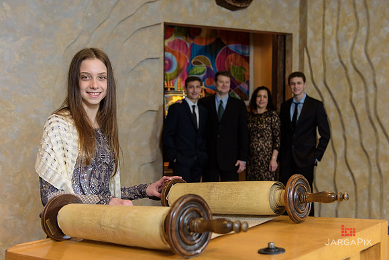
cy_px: 120
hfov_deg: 45.2
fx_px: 467
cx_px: 207
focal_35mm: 43
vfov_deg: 31.0
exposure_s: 1/200
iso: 800
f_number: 3.2
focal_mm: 40
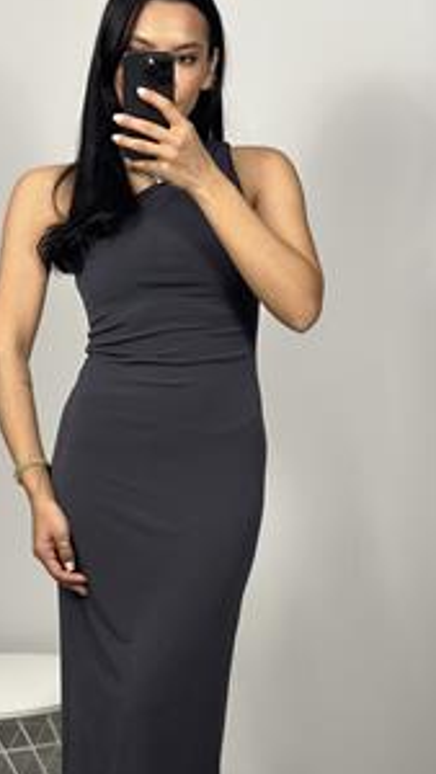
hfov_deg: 16.7
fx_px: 1478
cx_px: 144
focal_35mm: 72
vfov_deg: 29.2
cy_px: 512
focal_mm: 6.86
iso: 125
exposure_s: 1/100
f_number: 1.78
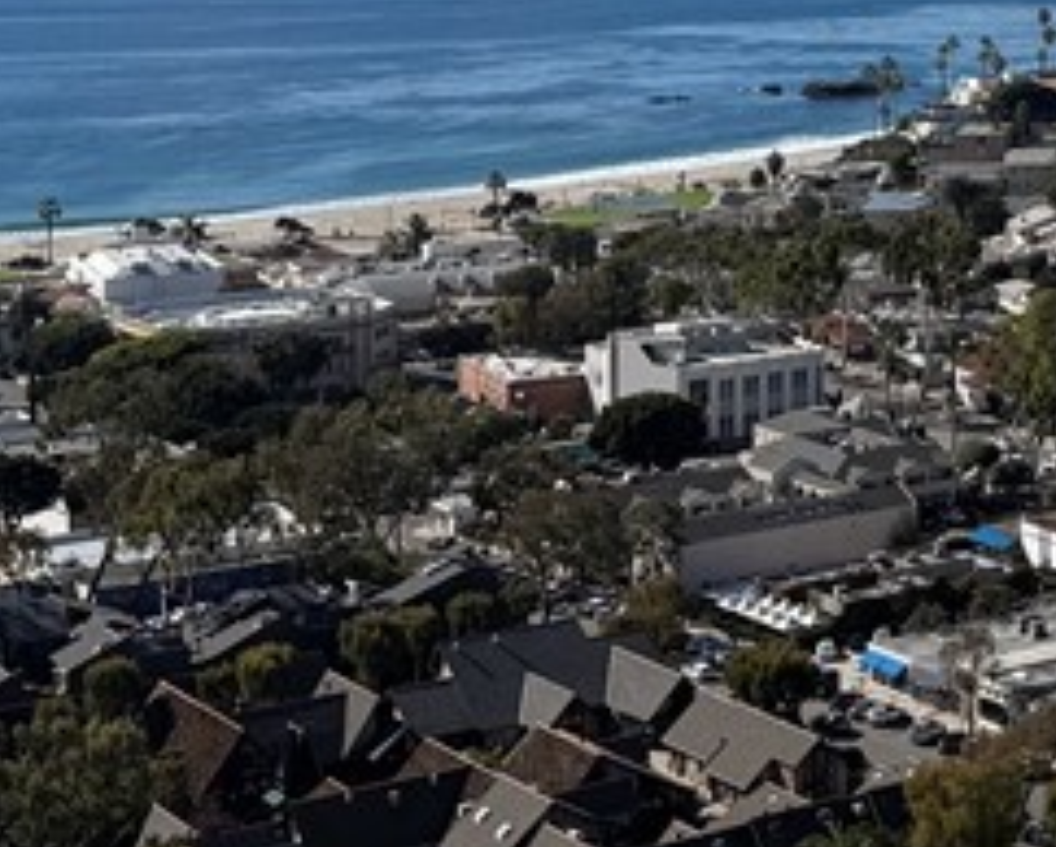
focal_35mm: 99
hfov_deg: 18.1
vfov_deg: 15.1
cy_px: -131
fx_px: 3097
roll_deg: -0.8
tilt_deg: -1.1
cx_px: 1361
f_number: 1.78
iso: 80
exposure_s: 1/7353
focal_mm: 6.76
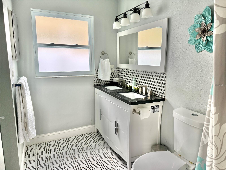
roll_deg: -0.7
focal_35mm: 24
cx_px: 113
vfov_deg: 56.8
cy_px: 85
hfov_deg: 71.6
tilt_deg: -8.8
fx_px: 157
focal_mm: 6.76
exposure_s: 1/238
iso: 100
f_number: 1.78
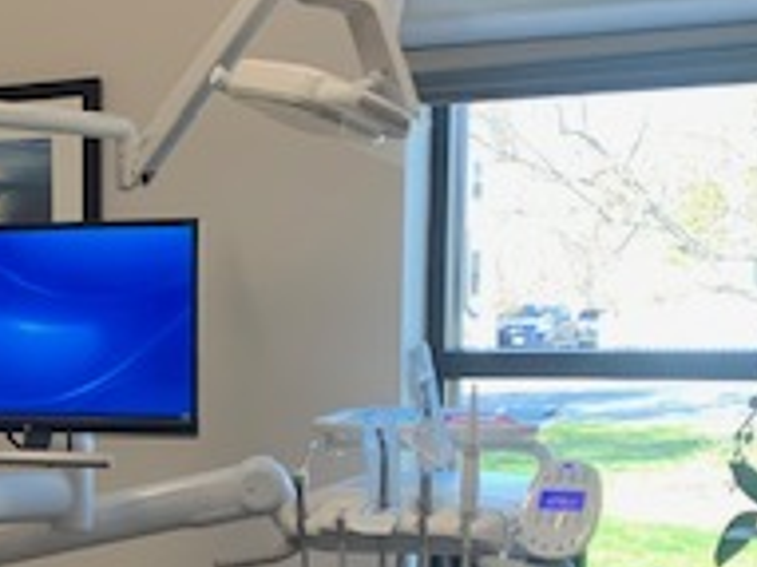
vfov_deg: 16.5
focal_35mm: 87
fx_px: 1901
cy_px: 599
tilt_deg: -8.9
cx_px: -170
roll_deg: +1.6
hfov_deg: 20.9
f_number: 1.8
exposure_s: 1/121
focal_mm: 4.25
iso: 80
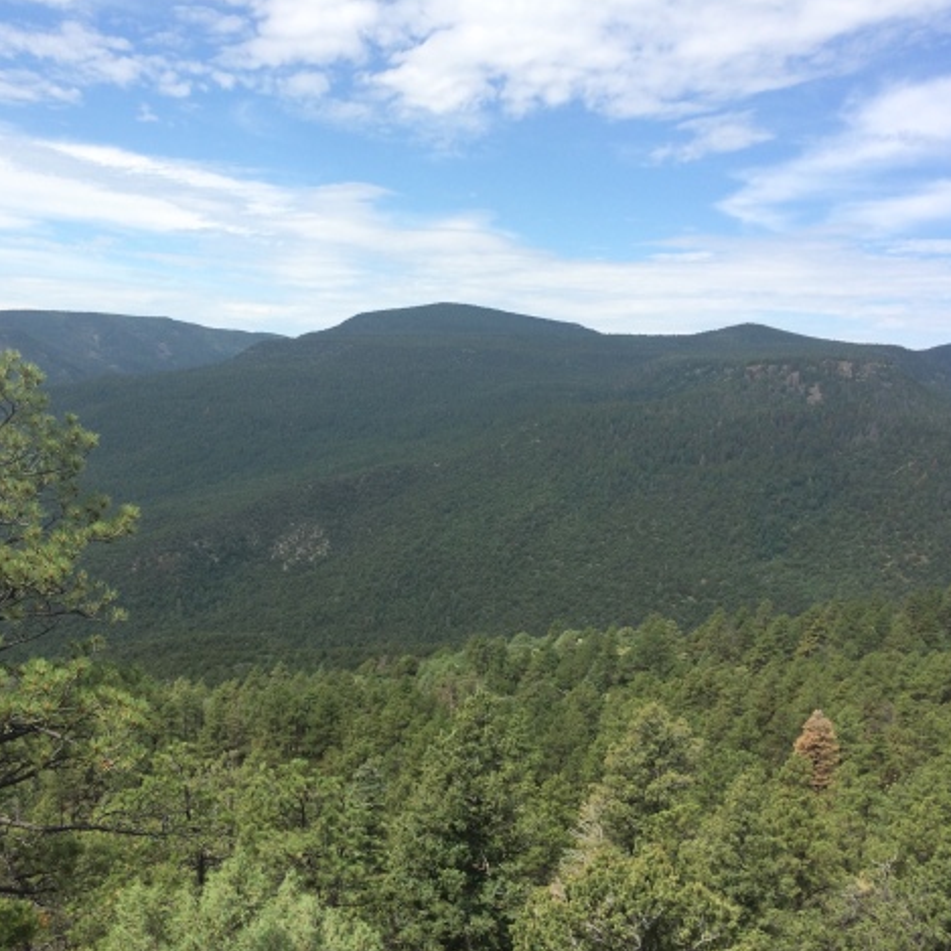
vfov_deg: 47.2
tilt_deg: -8.2
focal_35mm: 35
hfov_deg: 47.0
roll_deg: -2.6
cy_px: 481
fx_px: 1088
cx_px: 385
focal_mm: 4.15
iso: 32
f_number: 2.2
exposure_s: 1/1520
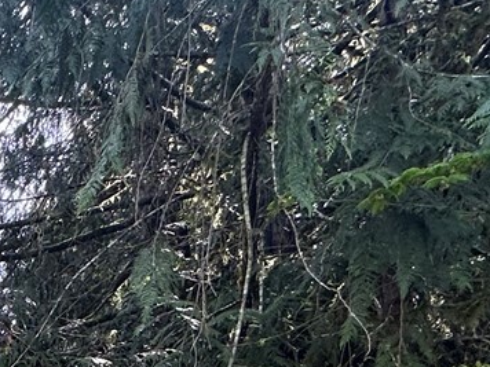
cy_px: 682
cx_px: -405
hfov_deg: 20.7
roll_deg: -1.5
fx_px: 892
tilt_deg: +2.8
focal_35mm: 63
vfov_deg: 18.0
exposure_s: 1/149
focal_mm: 2.22
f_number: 2.2
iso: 40
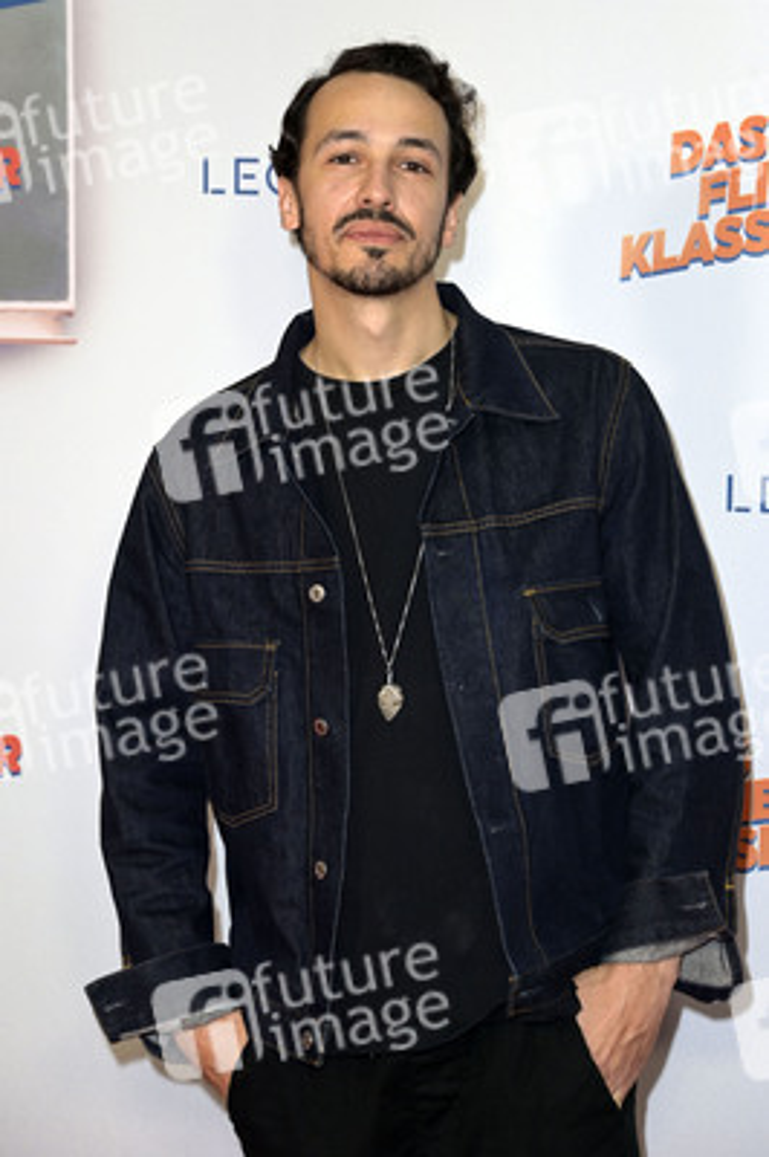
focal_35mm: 100
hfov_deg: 13.7
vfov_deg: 20.4
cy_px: 578
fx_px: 3209
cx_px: 384
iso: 640
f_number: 5.6
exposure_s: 1/250
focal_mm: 100
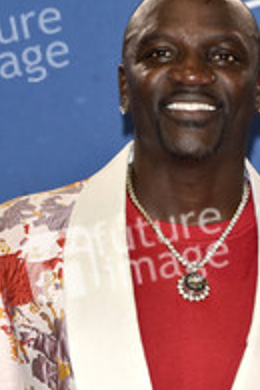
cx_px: 184
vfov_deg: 5.0
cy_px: 356
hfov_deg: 3.4
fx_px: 4441
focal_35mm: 410
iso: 1600
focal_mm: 200
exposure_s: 1/250
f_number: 6.3
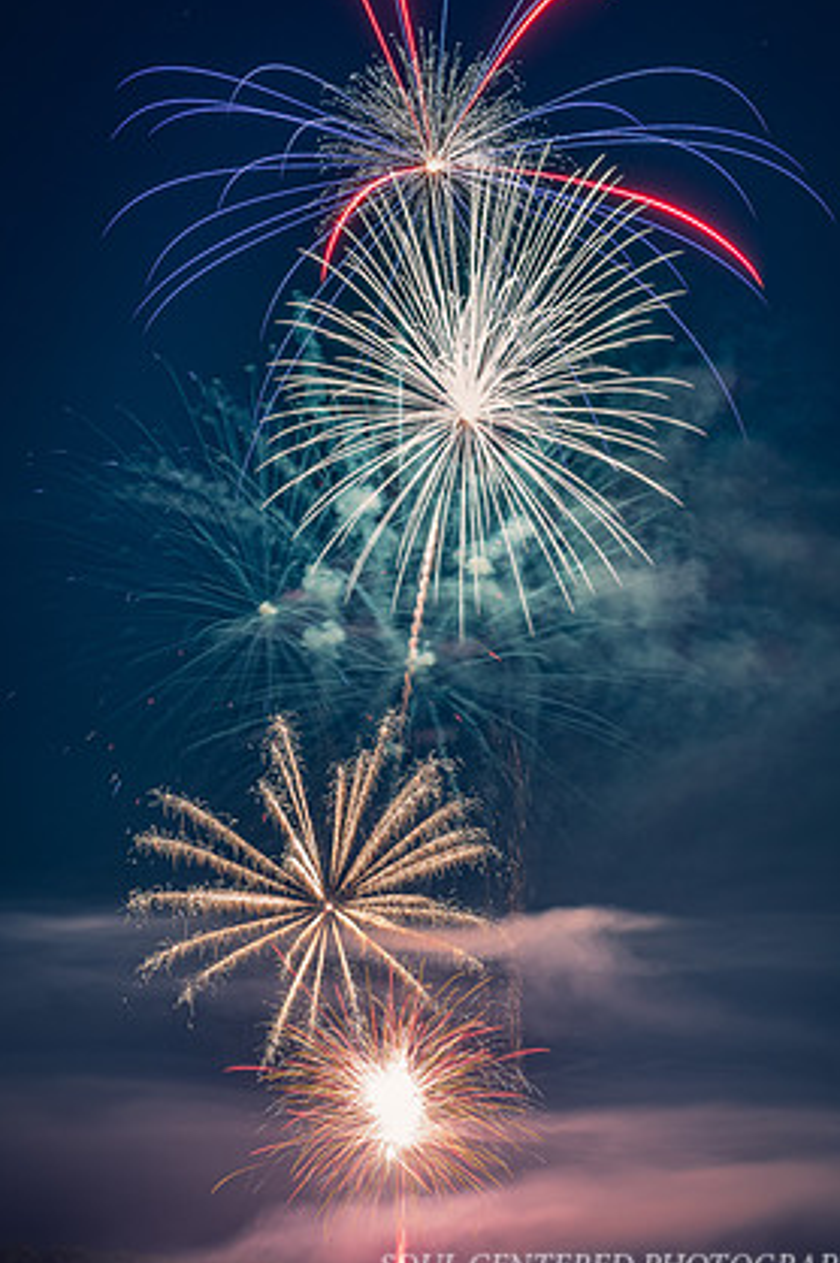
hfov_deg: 13.9
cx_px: 271
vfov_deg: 20.8
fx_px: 3435
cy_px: 721
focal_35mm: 98
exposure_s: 16
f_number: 8
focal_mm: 56
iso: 400
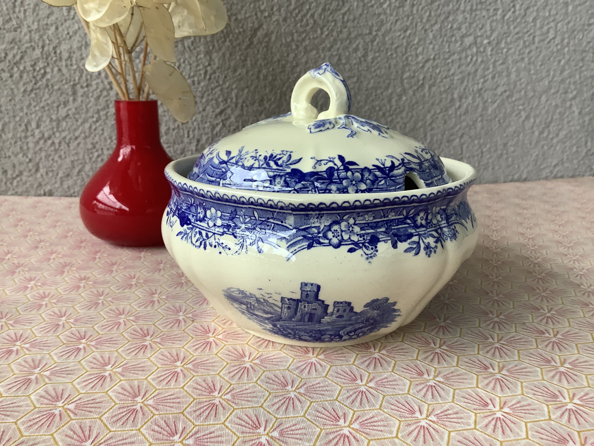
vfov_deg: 45.4
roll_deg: +0.7
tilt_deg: -12.7
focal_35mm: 31
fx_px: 532
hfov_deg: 58.4
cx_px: 297
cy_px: 223
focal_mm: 3.3
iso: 80
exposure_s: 1/120
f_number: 2.4
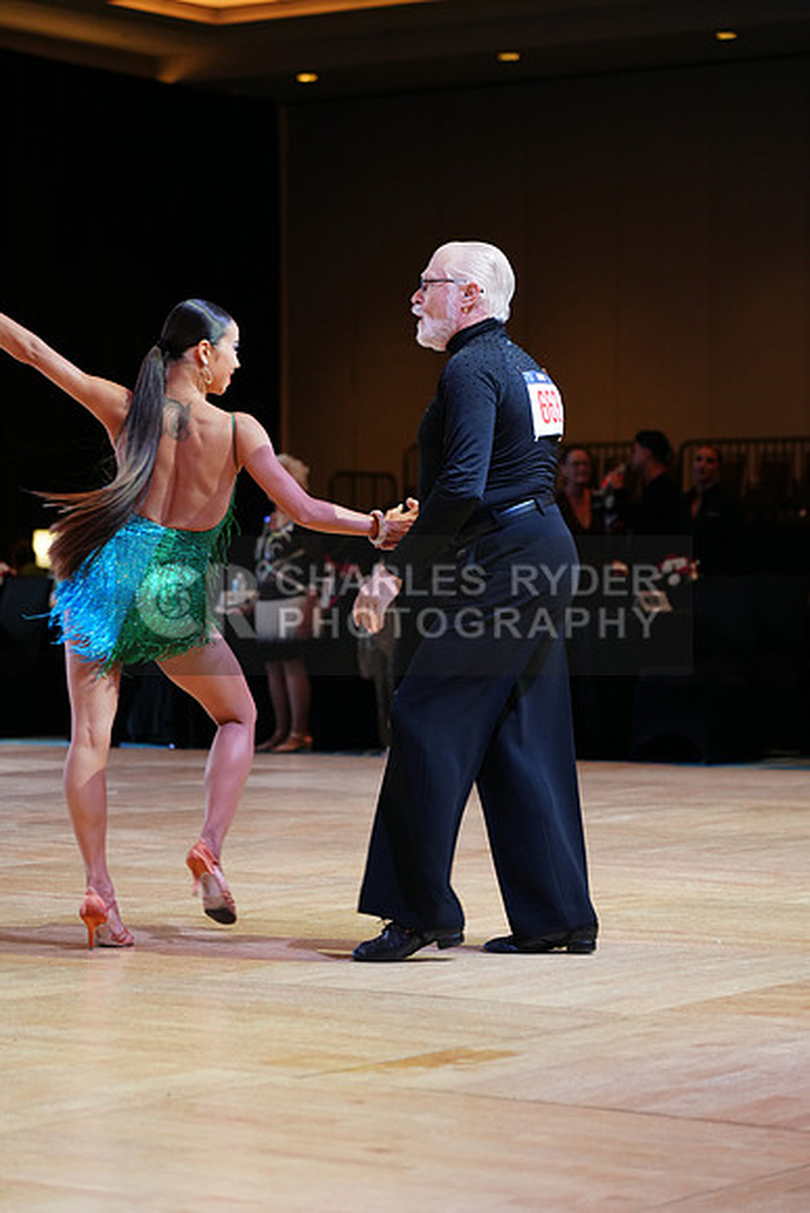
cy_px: 606
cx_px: 405
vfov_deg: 19.5
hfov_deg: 13.0
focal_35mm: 105
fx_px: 3541
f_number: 4
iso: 2000
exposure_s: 1/250
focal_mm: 105
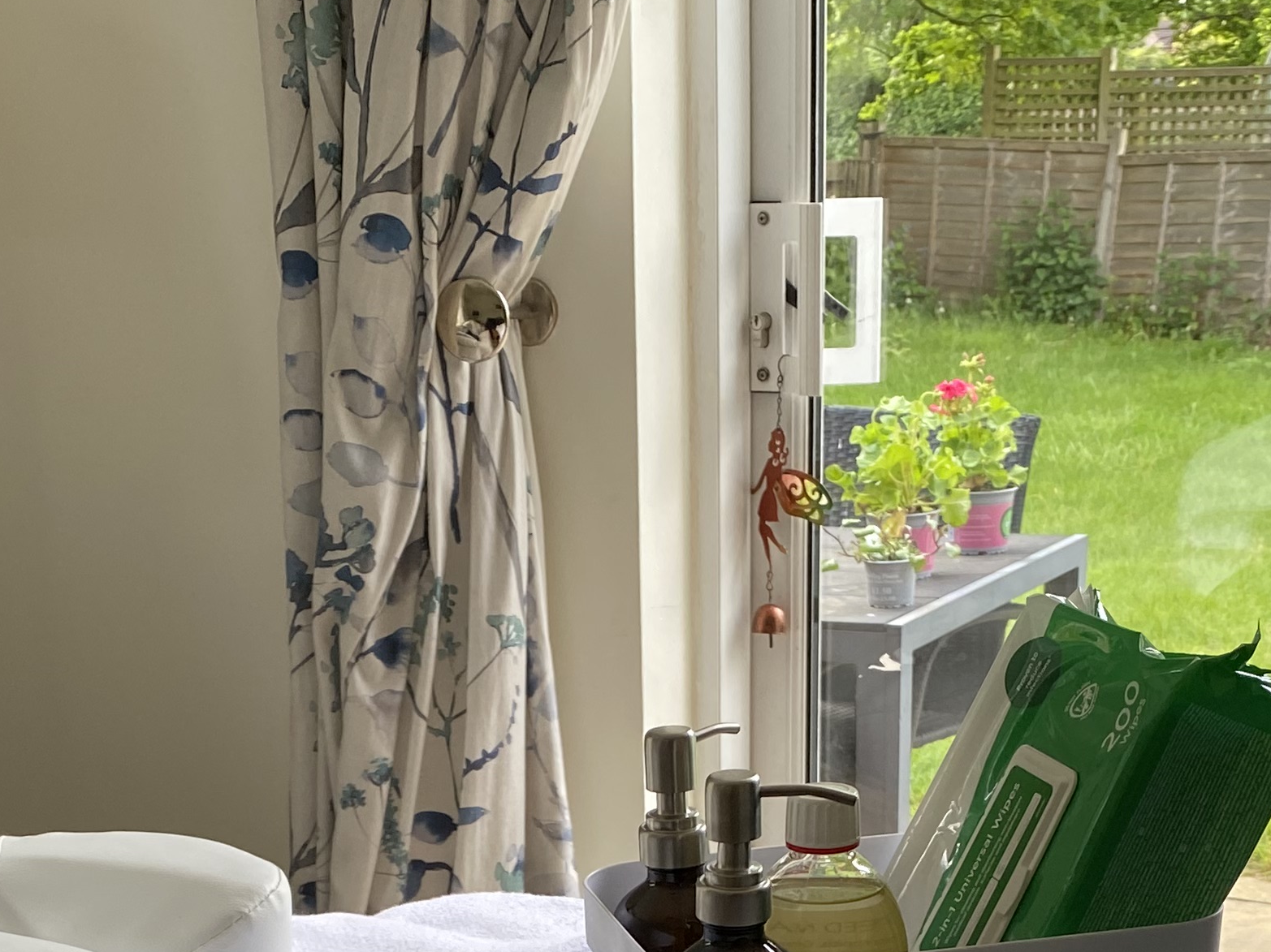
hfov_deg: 29.0
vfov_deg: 20.4
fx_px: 2459
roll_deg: +1.5
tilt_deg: -21.9
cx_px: 653
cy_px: 1163
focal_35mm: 67
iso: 64
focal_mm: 4.25
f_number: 1.8
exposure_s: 1/121
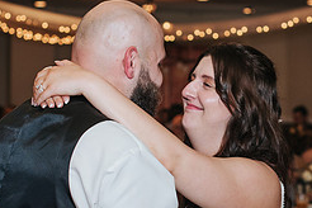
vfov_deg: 9.9
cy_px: 115
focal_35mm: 139
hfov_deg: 14.7
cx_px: 223
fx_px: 1205
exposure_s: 1/200
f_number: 3.2
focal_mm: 50
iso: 800
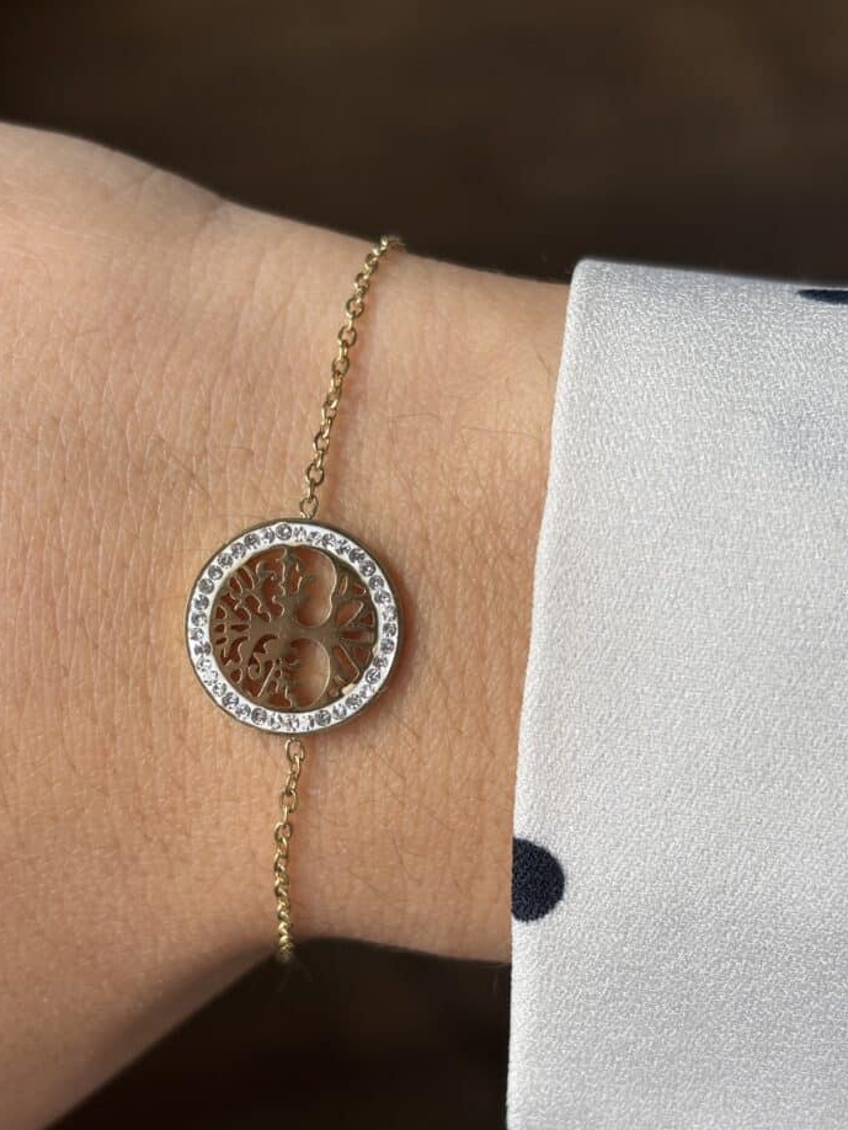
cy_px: 618
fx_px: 1894
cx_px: 379
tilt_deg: -52.9
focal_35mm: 58
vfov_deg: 33.2
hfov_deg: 25.2
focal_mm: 5.96
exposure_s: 1/334
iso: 32
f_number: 1.6
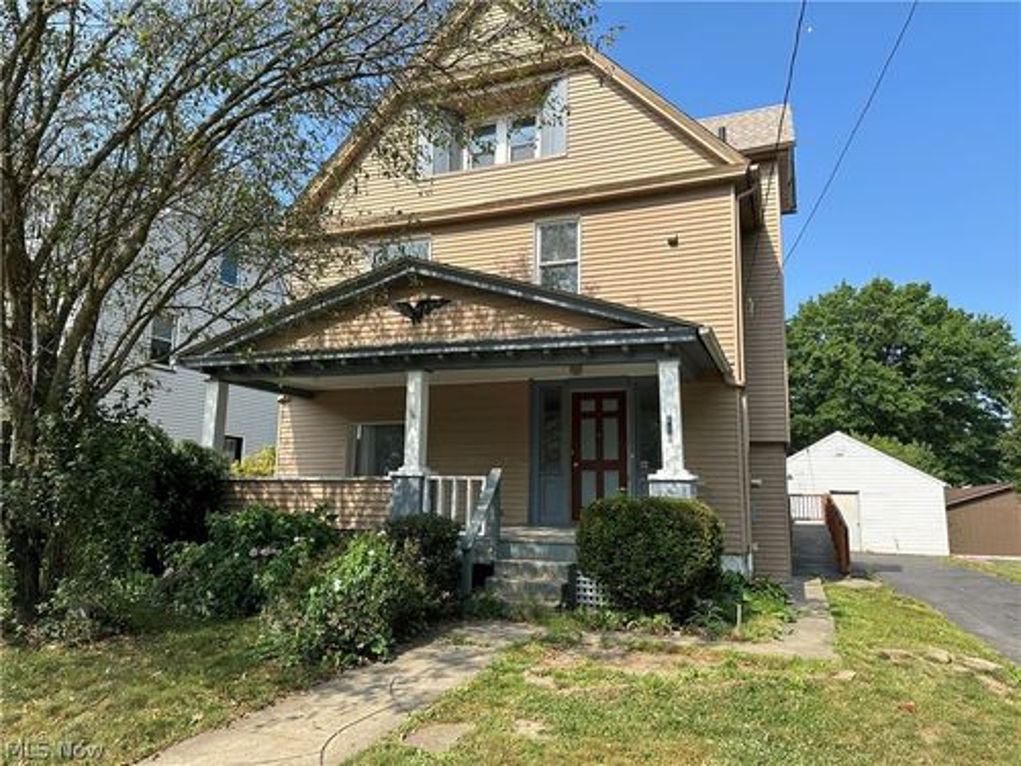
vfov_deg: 56.8
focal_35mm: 24
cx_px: 510
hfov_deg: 71.6
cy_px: 383
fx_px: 708
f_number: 1.78
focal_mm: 6.86
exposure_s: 1/2525
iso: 80
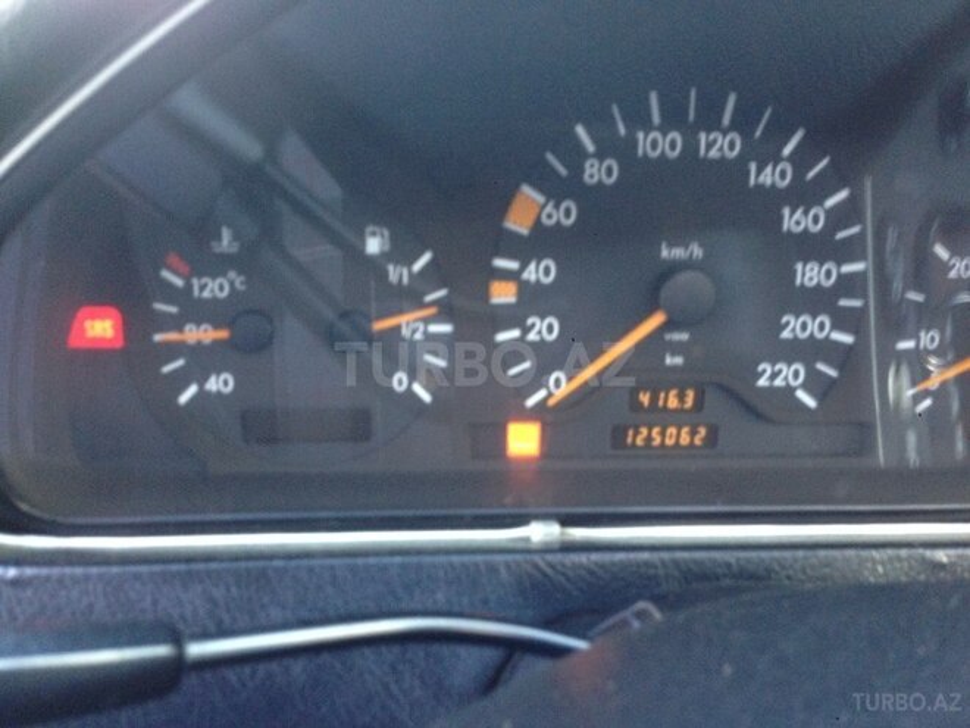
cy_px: 364
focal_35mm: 33
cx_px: 485
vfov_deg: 42.9
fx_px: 925
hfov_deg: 55.4
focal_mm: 4.12
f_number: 2.4
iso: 160
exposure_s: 1/20
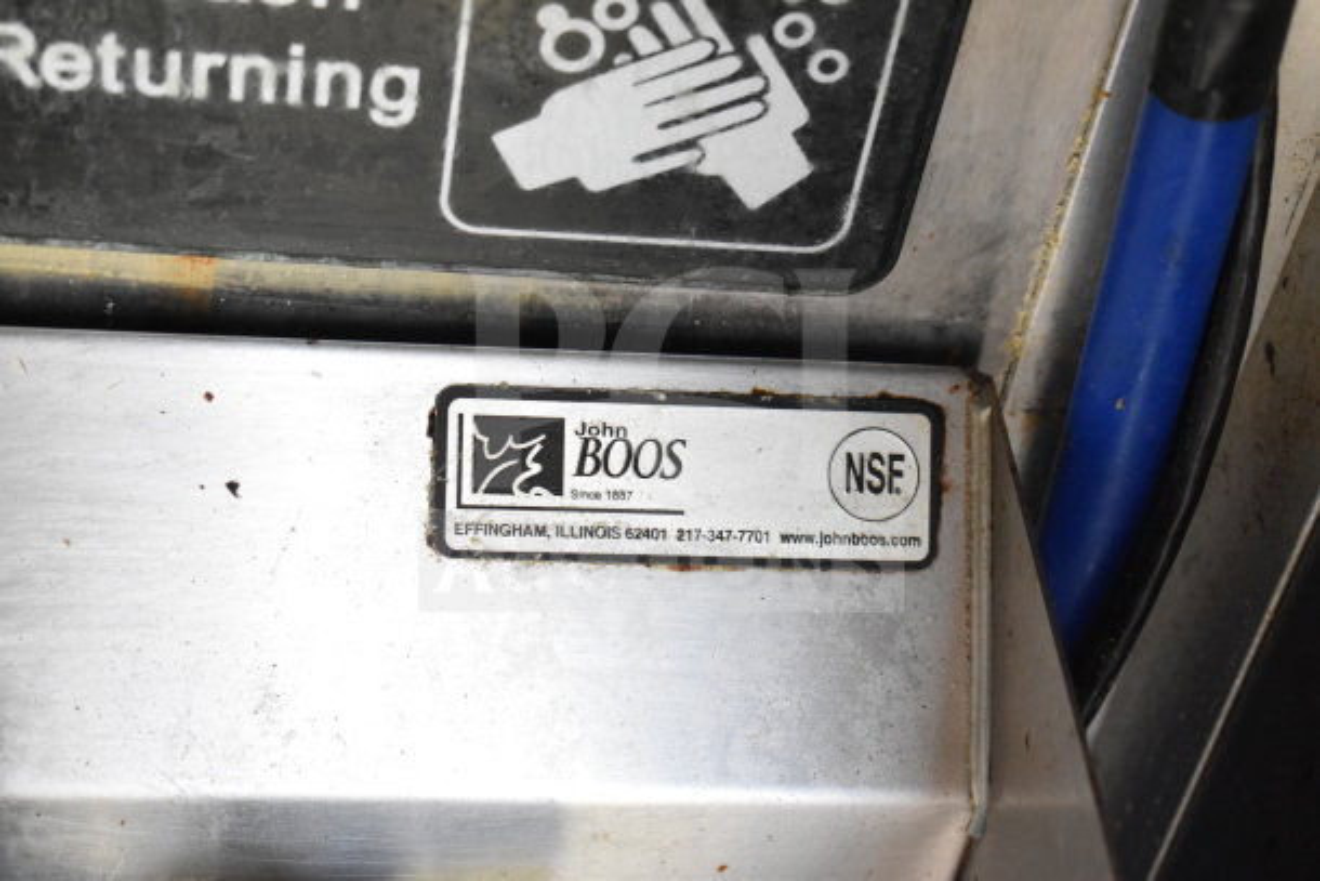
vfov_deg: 18.9
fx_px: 2640
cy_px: 440
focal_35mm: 72
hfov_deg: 28.1
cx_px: 660
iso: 2800
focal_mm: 48
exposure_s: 1/80
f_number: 5.3
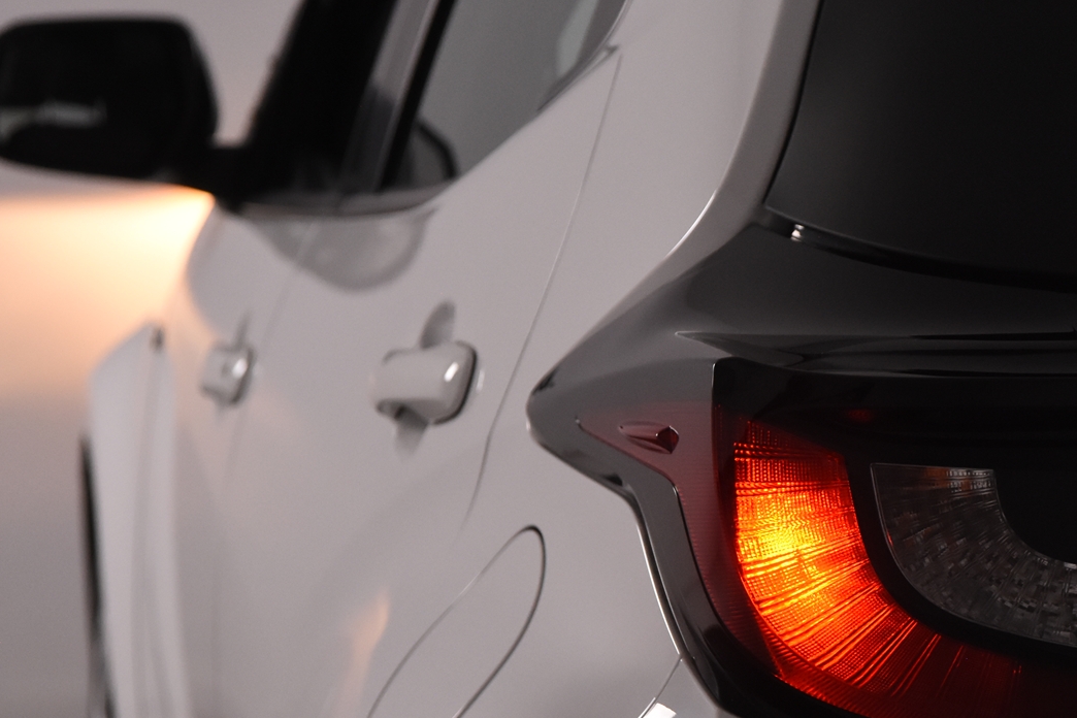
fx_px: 5115
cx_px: 807
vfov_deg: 8.0
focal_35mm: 171
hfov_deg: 12.0
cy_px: 435
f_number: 5
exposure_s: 1/320
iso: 1600
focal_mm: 62
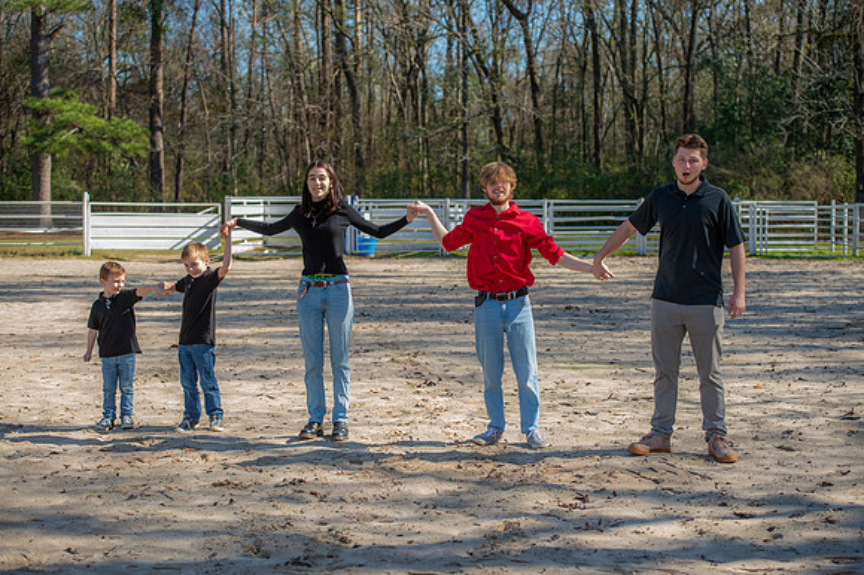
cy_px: 288
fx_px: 1679
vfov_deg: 19.4
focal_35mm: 70
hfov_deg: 28.9
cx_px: 432
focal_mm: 70
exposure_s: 1/250
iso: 50
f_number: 4
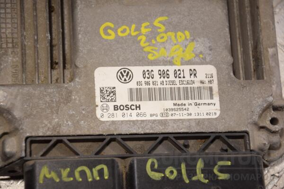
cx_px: 142
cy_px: 94
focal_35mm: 138
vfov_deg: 9.9
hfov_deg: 14.9
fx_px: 1089
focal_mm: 92
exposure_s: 1/125
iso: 400
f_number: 5.6
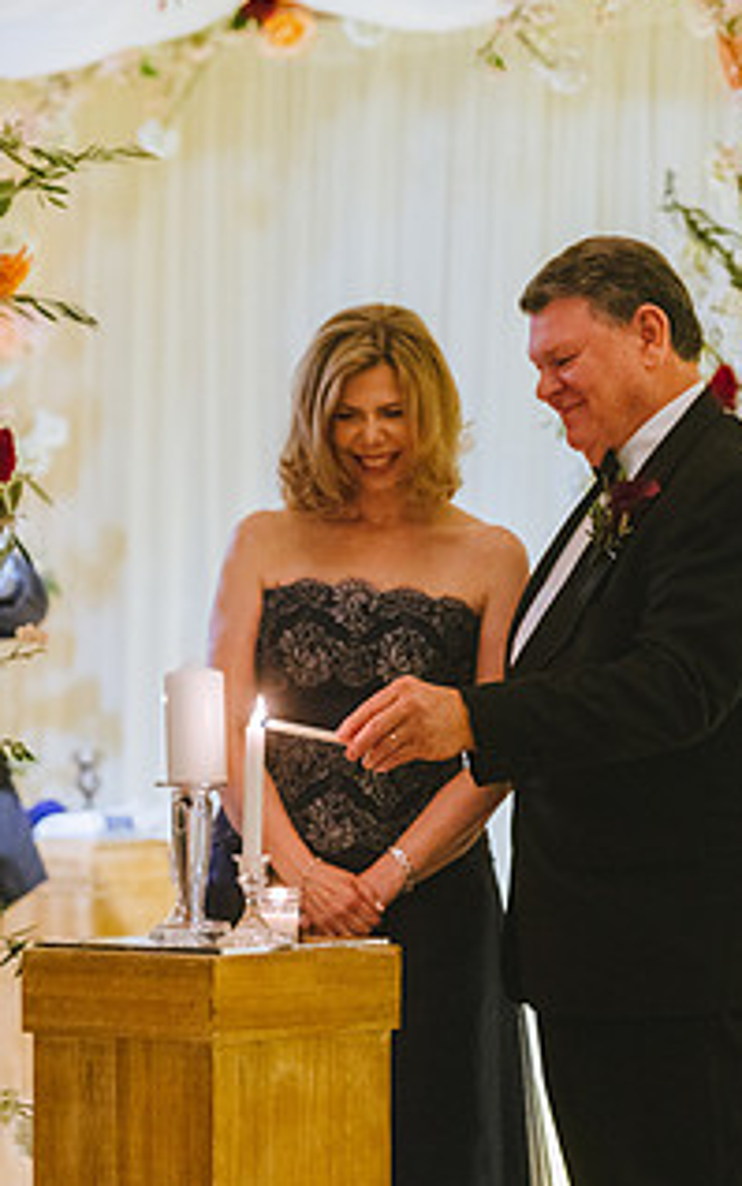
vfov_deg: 14.2
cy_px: 701
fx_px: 4752
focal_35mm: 147
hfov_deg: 8.9
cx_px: 399
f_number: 2.8
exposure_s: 1/160
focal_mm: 102
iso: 2800
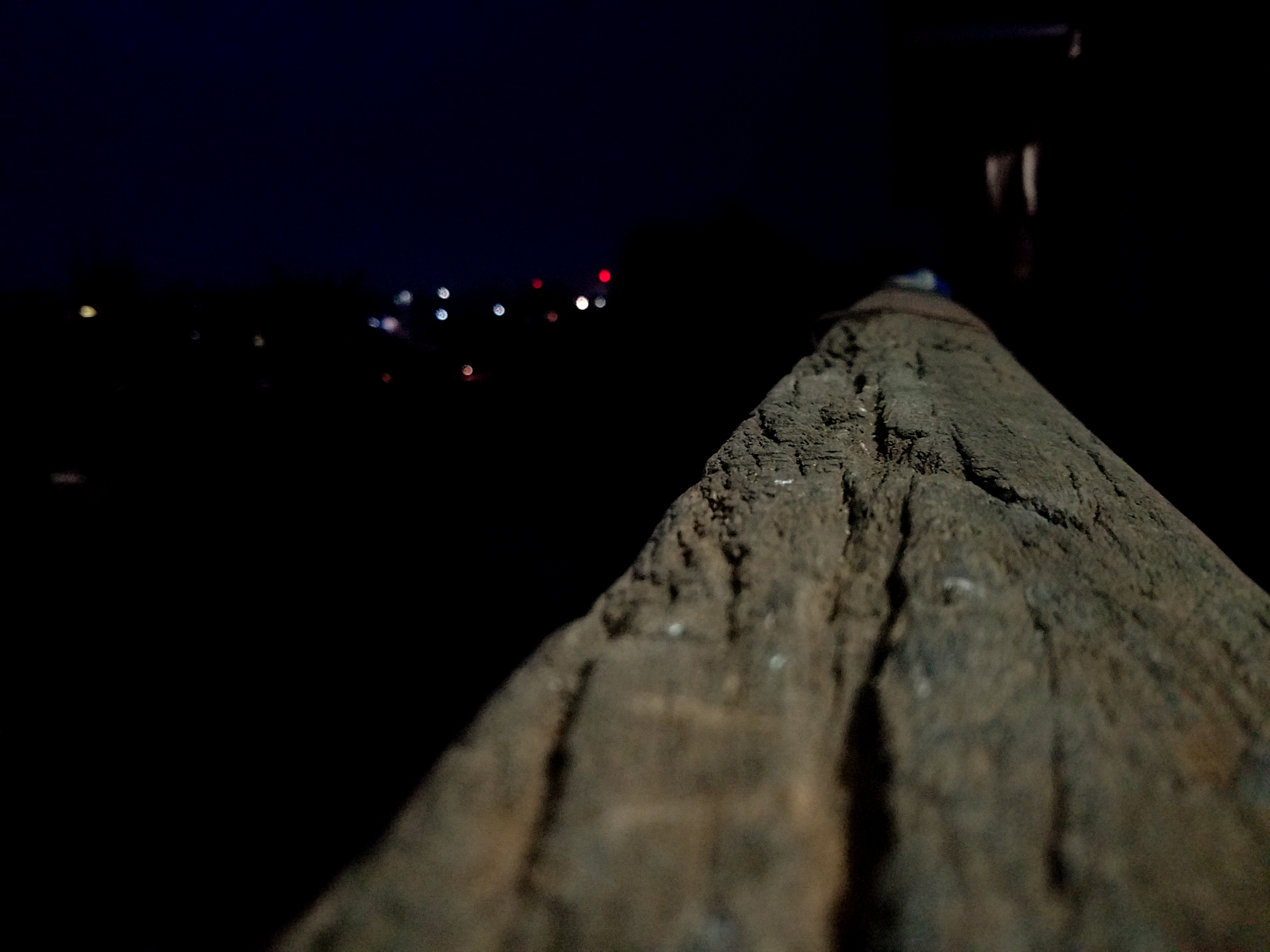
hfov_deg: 67.3
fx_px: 954
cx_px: 635
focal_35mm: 26
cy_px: 476
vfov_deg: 53.1
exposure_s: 1/15
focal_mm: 4.2
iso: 400
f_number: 1.7
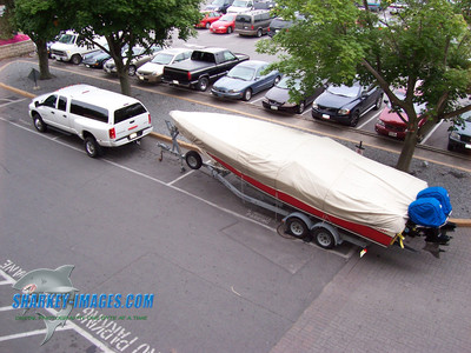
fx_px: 463
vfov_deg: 41.8
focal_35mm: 34
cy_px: 176
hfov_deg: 54.0
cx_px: 236
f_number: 2.7
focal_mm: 5.6
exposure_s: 1/60
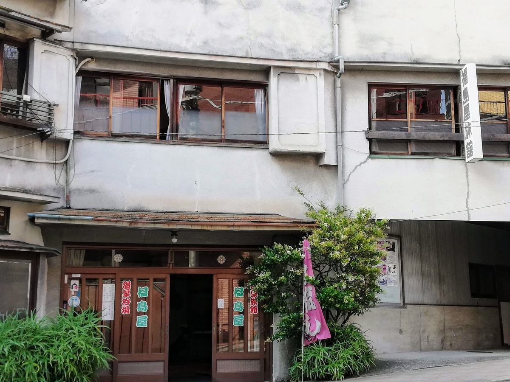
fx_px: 692
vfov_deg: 30.9
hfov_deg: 40.4
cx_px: 255
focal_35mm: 47
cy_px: 191
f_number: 2.2
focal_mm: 3.81
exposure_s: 1/131
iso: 50
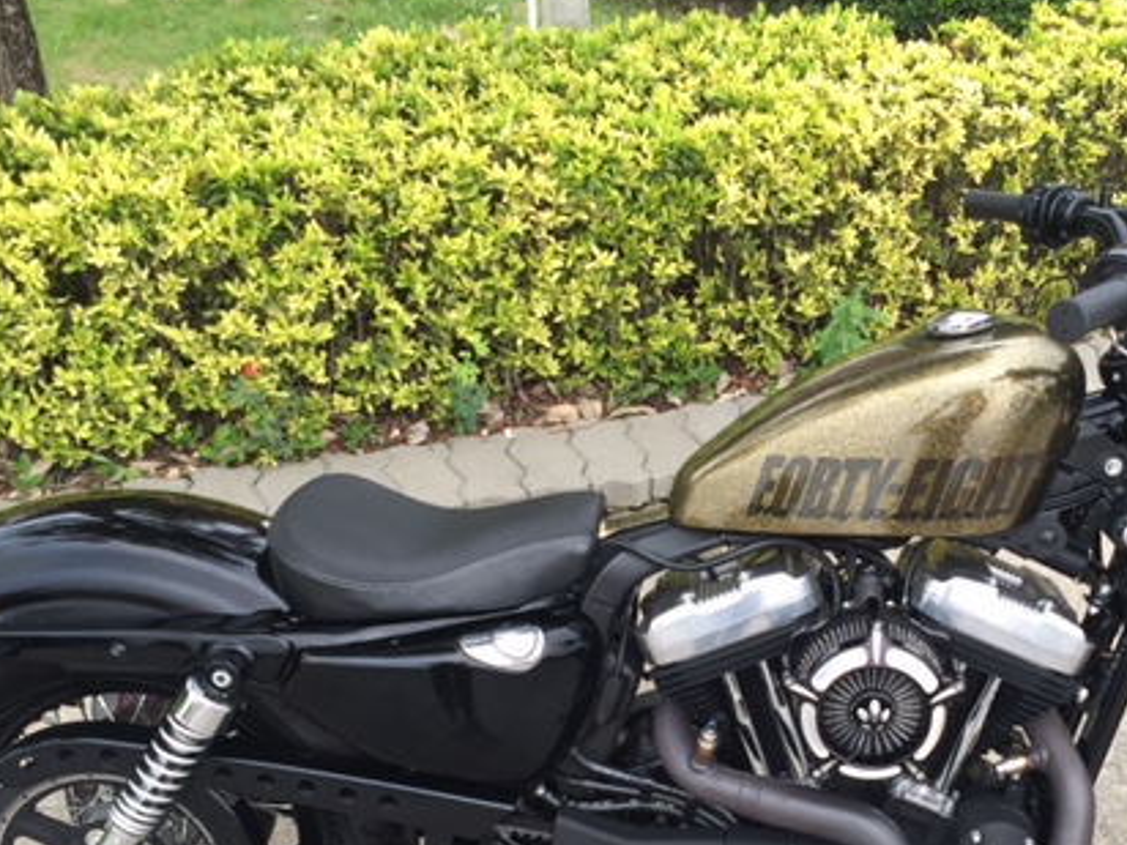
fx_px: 1465
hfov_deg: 41.7
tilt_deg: -39.6
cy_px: 637
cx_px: 717
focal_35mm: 45
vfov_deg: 31.6
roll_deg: -3.9
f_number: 2.2
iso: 32
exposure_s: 1/136
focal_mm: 4.15
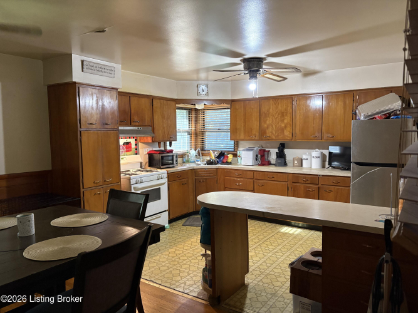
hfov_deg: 67.3
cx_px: 209
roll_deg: +1.2
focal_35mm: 26
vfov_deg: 53.0
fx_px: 314
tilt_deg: -4.1
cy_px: 156
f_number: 1.6
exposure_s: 1/40
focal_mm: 5.96
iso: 400
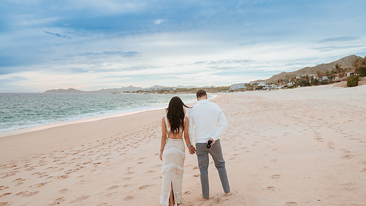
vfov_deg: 41.4
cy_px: 120
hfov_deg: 67.8
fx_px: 272
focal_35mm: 28
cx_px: 197
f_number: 2.8
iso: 250
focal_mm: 24
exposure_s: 1/3200
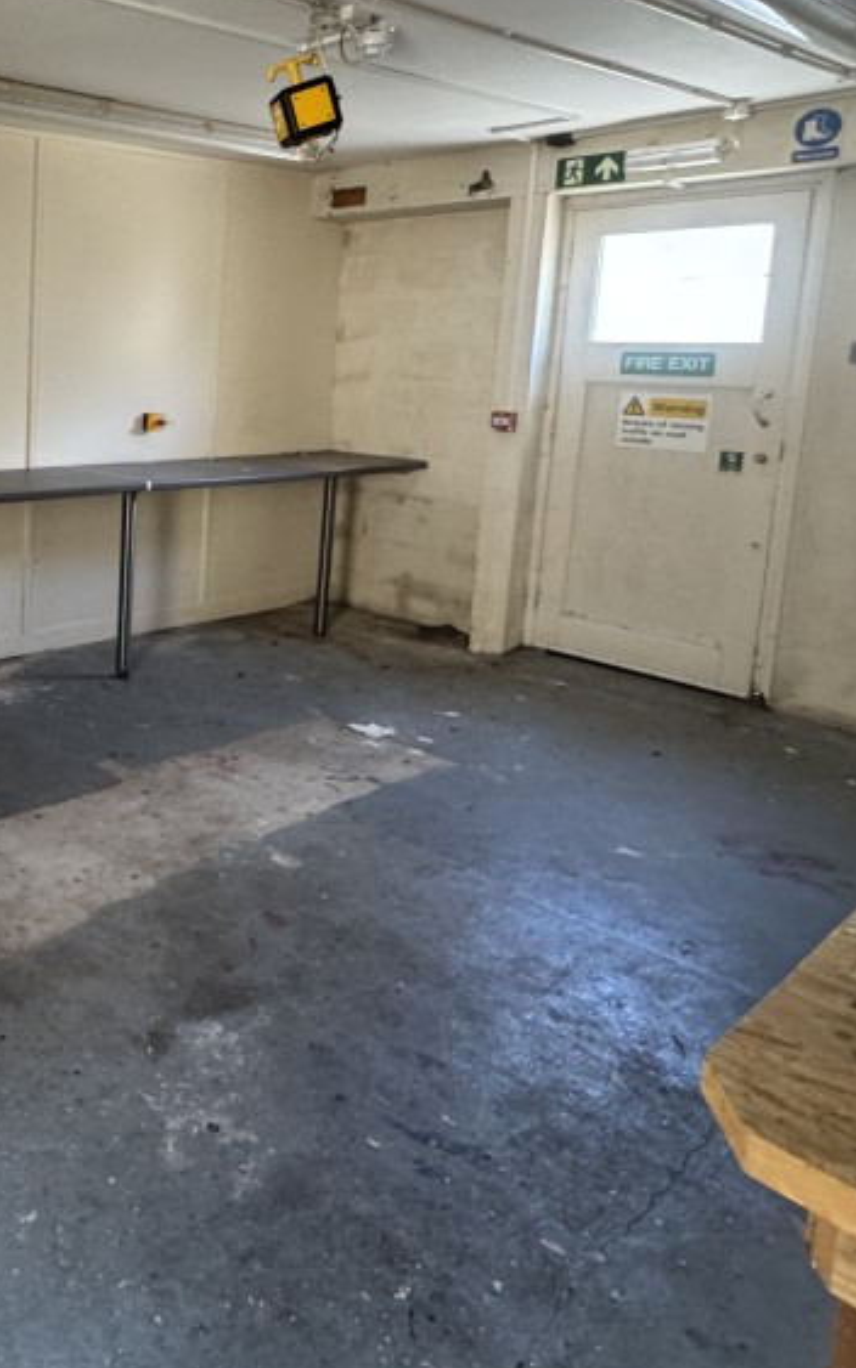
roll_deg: -0.5
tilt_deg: -5.2
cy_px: 471
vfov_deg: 66.8
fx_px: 1008
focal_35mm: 27
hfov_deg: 39.0
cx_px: -54
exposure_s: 1/62
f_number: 2.2
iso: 320
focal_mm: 2.22
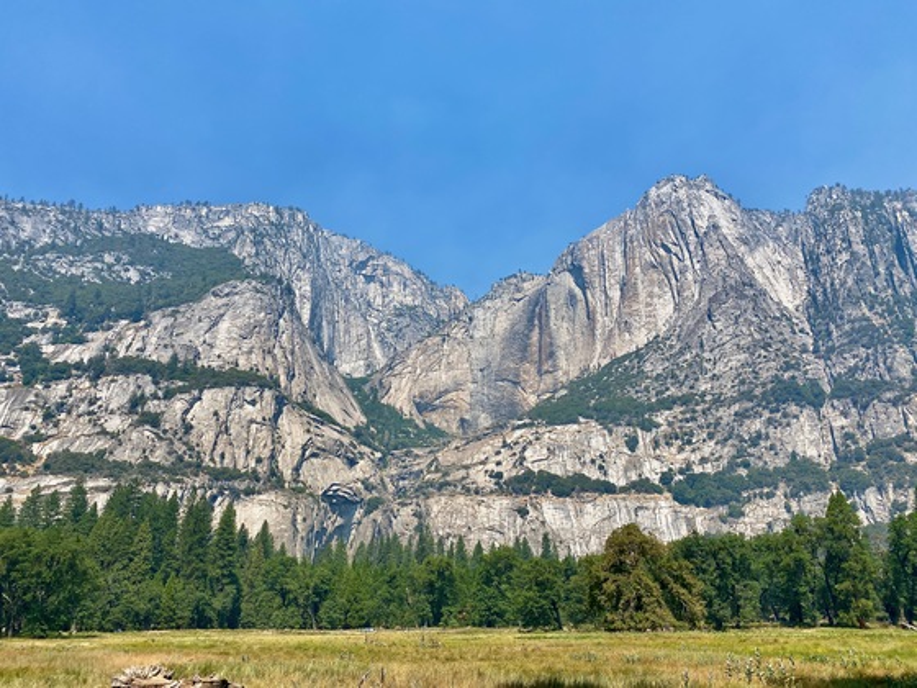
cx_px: 458
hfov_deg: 67.3
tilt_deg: +23.4
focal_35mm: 26
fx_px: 689
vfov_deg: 53.1
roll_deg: -0.3
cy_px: 344
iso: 32
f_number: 1.8
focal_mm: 4.25
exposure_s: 1/2625
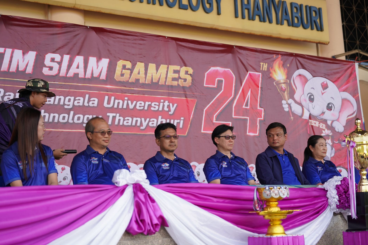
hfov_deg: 28.8
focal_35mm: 70
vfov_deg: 19.5
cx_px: 184
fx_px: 715
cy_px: 122
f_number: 2.8
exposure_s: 1/1600
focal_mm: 70
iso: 500
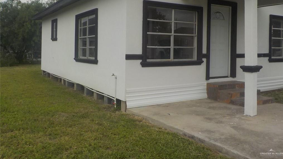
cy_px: 52
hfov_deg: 59.5
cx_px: 143
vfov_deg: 35.3
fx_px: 248
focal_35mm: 33
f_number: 6.6
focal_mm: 4.1
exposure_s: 1/500
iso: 125
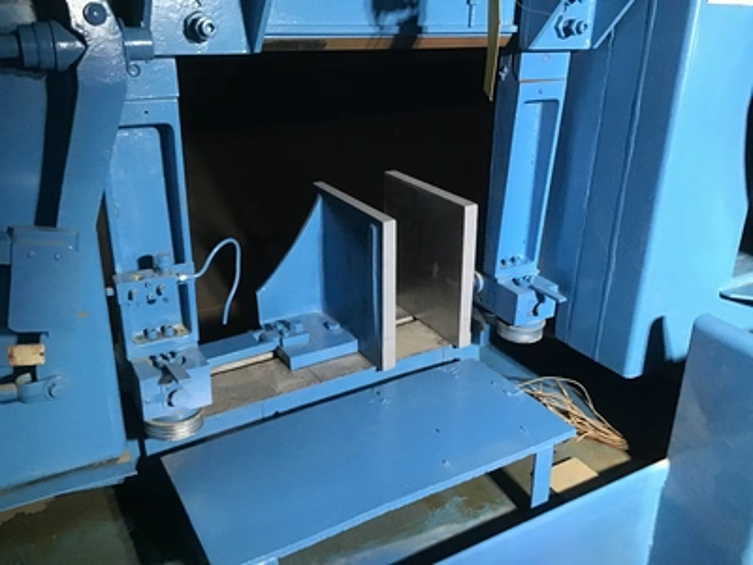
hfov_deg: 58.4
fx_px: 674
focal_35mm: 31
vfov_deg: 45.4
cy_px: 282
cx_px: 376
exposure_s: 1/30
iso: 160
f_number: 2.4
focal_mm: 3.3
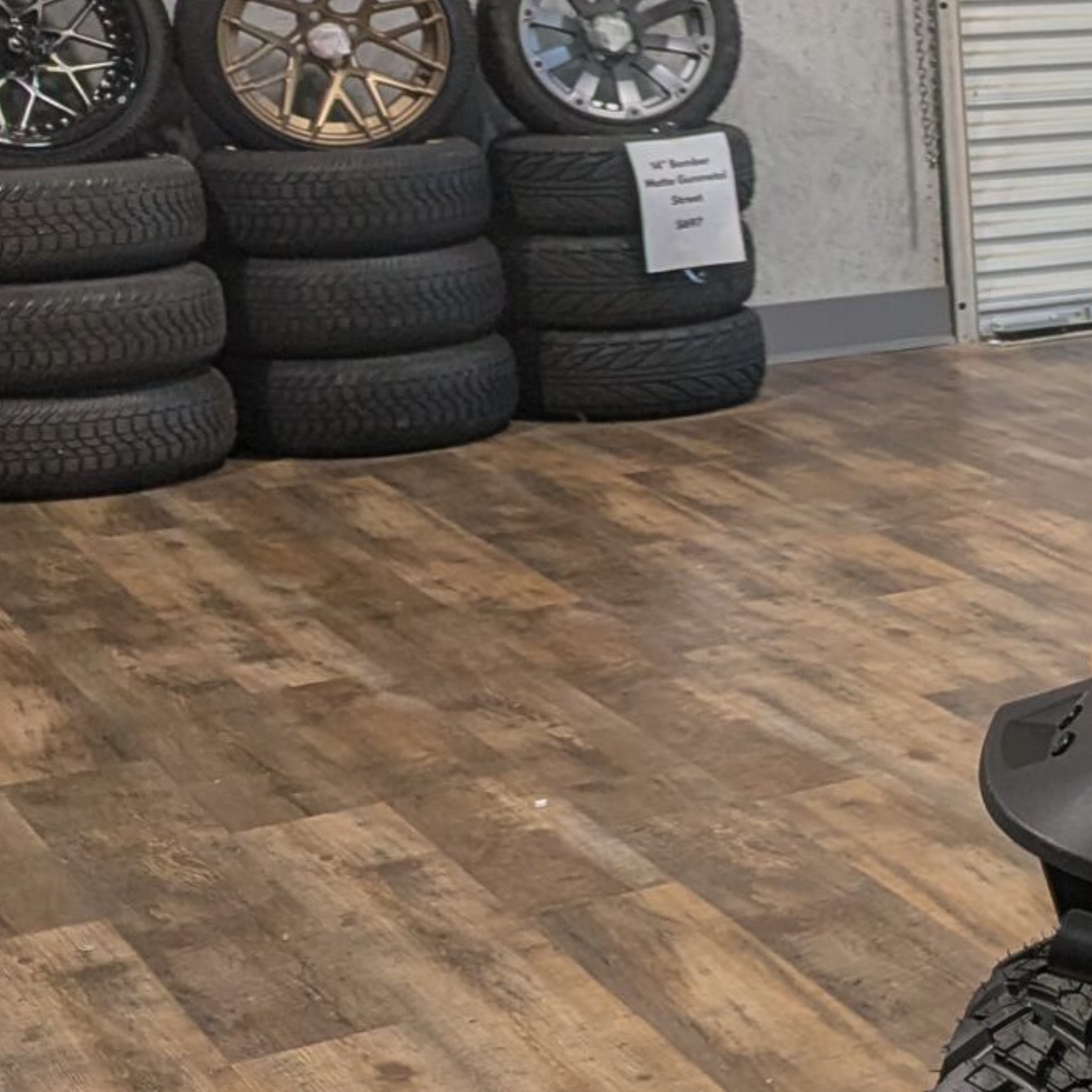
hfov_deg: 17.3
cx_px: 1924
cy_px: 373
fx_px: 2962
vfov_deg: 20.8
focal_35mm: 83
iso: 50
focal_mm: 6.81
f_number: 1.85
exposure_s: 1/174
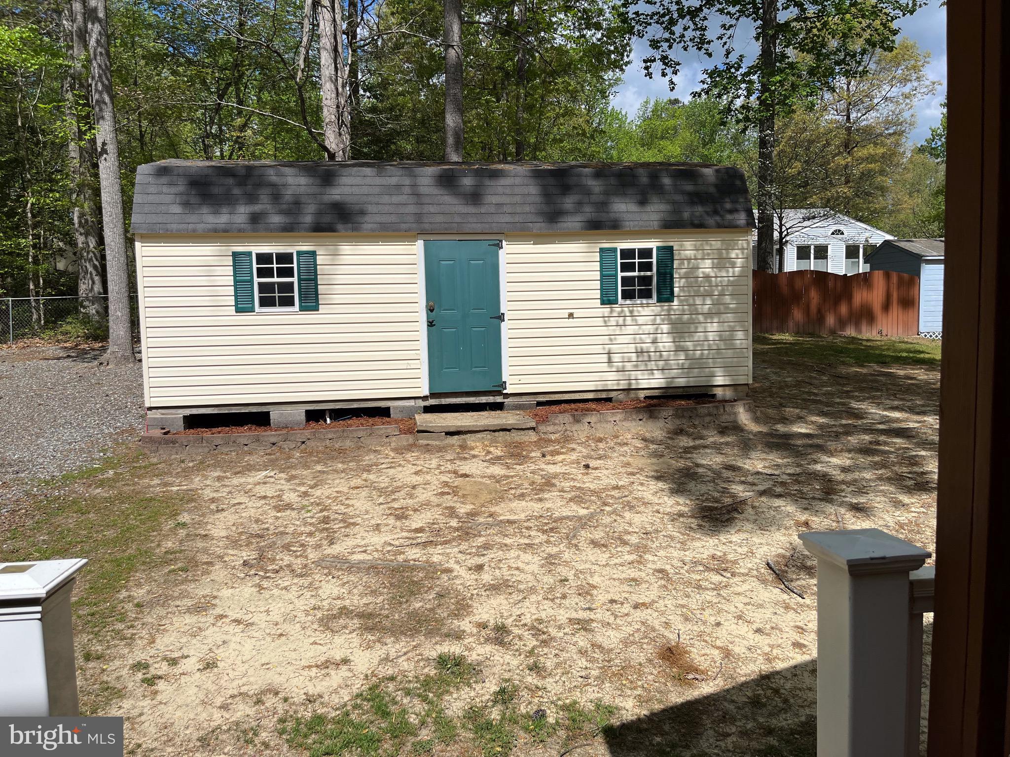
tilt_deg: -4.0
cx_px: 505
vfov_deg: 53.1
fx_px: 759
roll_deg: +0.7
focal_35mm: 26
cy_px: 378
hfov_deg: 67.3
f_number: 1.6
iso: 50
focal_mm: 5.1
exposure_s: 1/7353
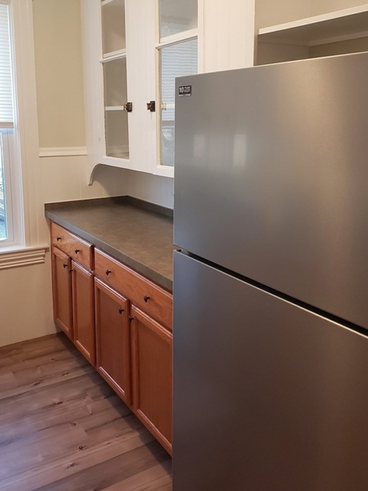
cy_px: 191
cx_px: 162
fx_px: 468
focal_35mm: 33
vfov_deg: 54.8
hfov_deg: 42.9
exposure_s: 1/60
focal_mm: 4.3
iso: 250
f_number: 2.4
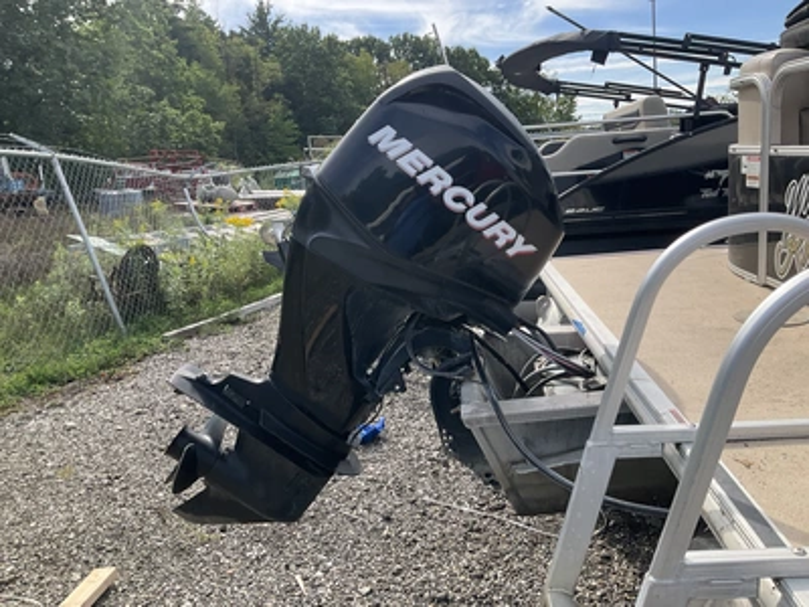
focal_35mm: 29
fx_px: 678
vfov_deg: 48.2
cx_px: 404
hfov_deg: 61.7
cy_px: 304
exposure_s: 1/770
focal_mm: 3
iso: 25
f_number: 1.8
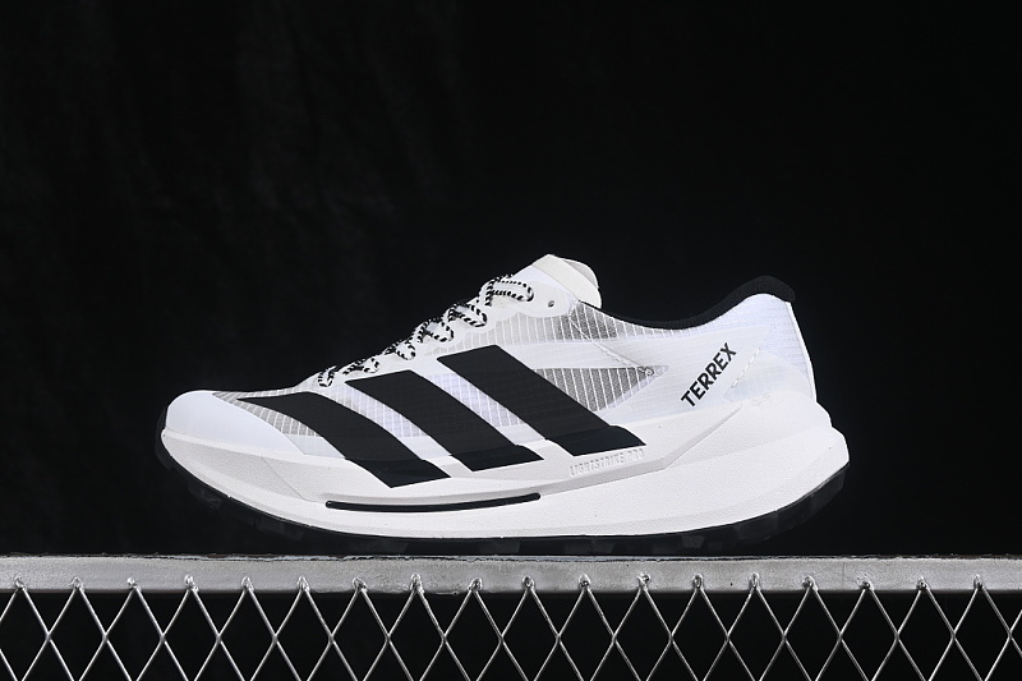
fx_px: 2129
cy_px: 340
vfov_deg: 18.2
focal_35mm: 75
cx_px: 511
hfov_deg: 27.0
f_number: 8
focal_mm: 50
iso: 160
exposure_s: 1/80
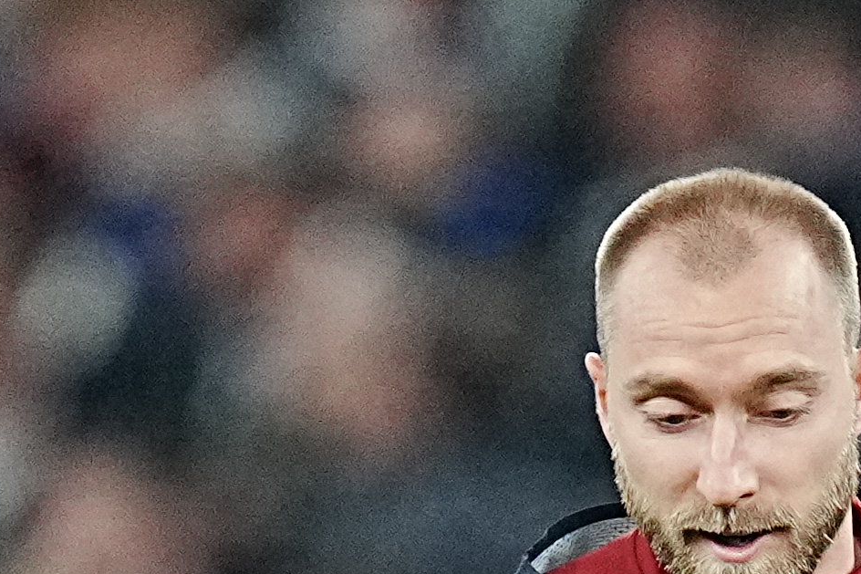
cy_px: 1649
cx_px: 747
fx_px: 85362
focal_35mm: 3570
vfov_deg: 0.4
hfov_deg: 0.6
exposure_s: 1/1600
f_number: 2.8
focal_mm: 400
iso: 2500
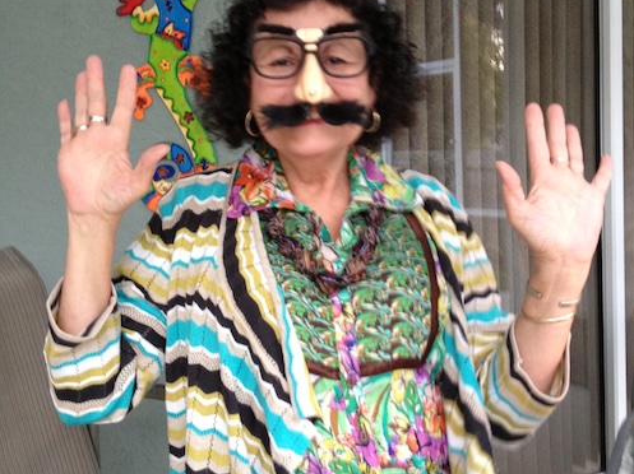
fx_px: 860
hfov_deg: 40.5
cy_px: 207
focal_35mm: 47
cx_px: 318
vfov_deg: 30.8
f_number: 2.4
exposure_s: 1/20
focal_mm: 4.28
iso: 125
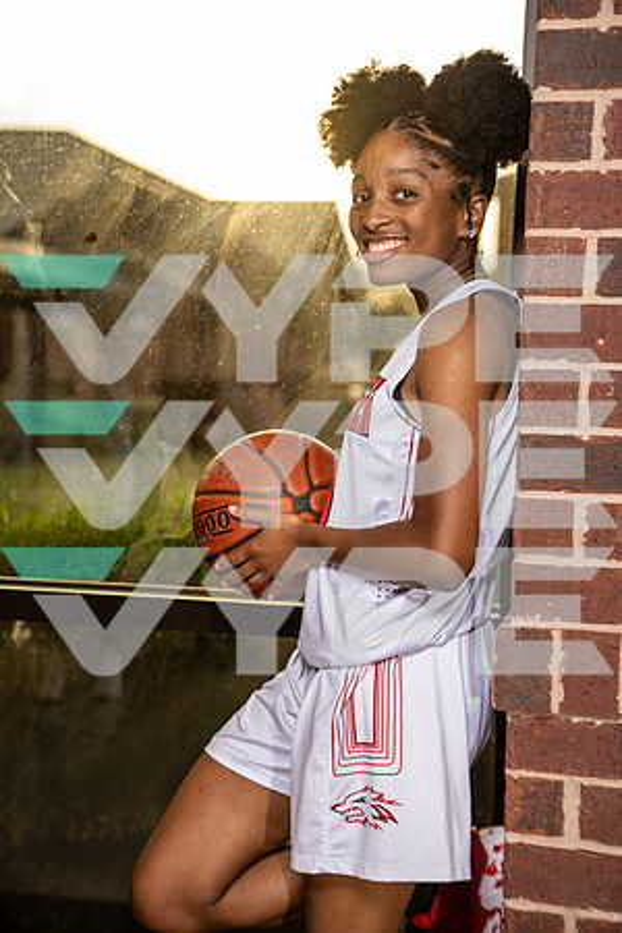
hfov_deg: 23.0
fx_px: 1529
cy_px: 466
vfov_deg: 33.9
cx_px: 311
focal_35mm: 59
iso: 320
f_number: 3.2
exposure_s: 1/250
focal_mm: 59
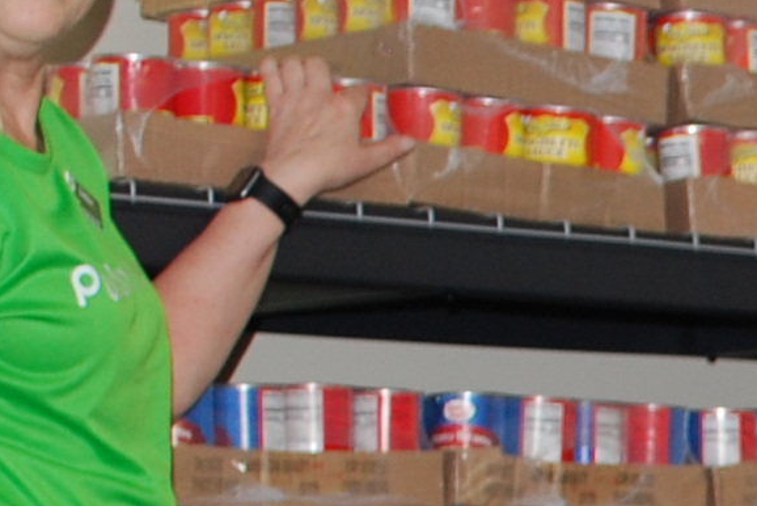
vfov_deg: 7.4
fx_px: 3808
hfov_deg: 10.4
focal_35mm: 181
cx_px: 1517
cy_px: 940
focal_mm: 18
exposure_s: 1/60
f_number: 3.5
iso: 200
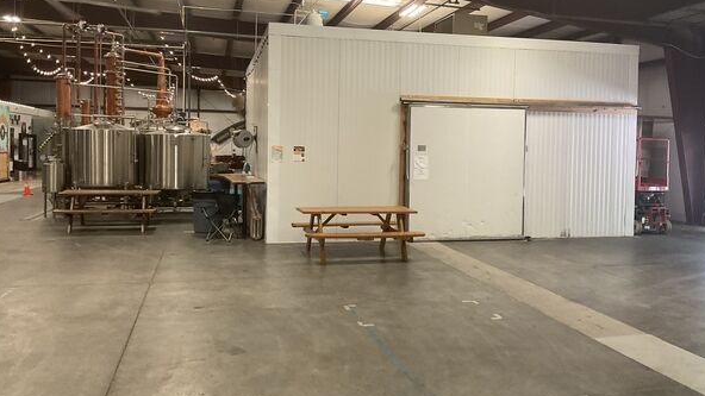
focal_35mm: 32
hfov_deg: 61.0
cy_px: 165
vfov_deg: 36.6
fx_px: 598
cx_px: 352
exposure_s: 1/60
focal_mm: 3
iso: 125
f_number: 1.8
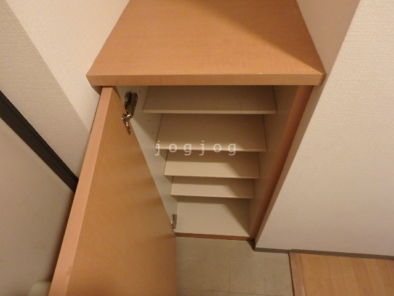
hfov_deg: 79.0
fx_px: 239
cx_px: 197
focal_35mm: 21
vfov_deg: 63.4
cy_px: 148
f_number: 3.5
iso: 800
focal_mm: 3.7
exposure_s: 1/20
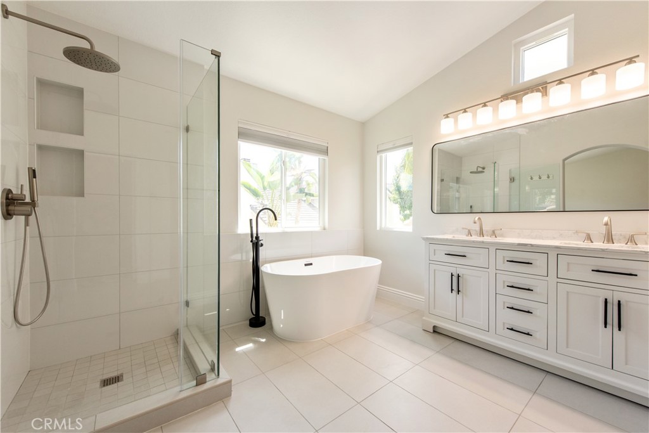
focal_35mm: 14
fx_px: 252
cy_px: 216
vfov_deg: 81.2
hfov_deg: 104.2
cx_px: 324
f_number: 6.3
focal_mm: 14
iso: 400
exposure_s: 1/160
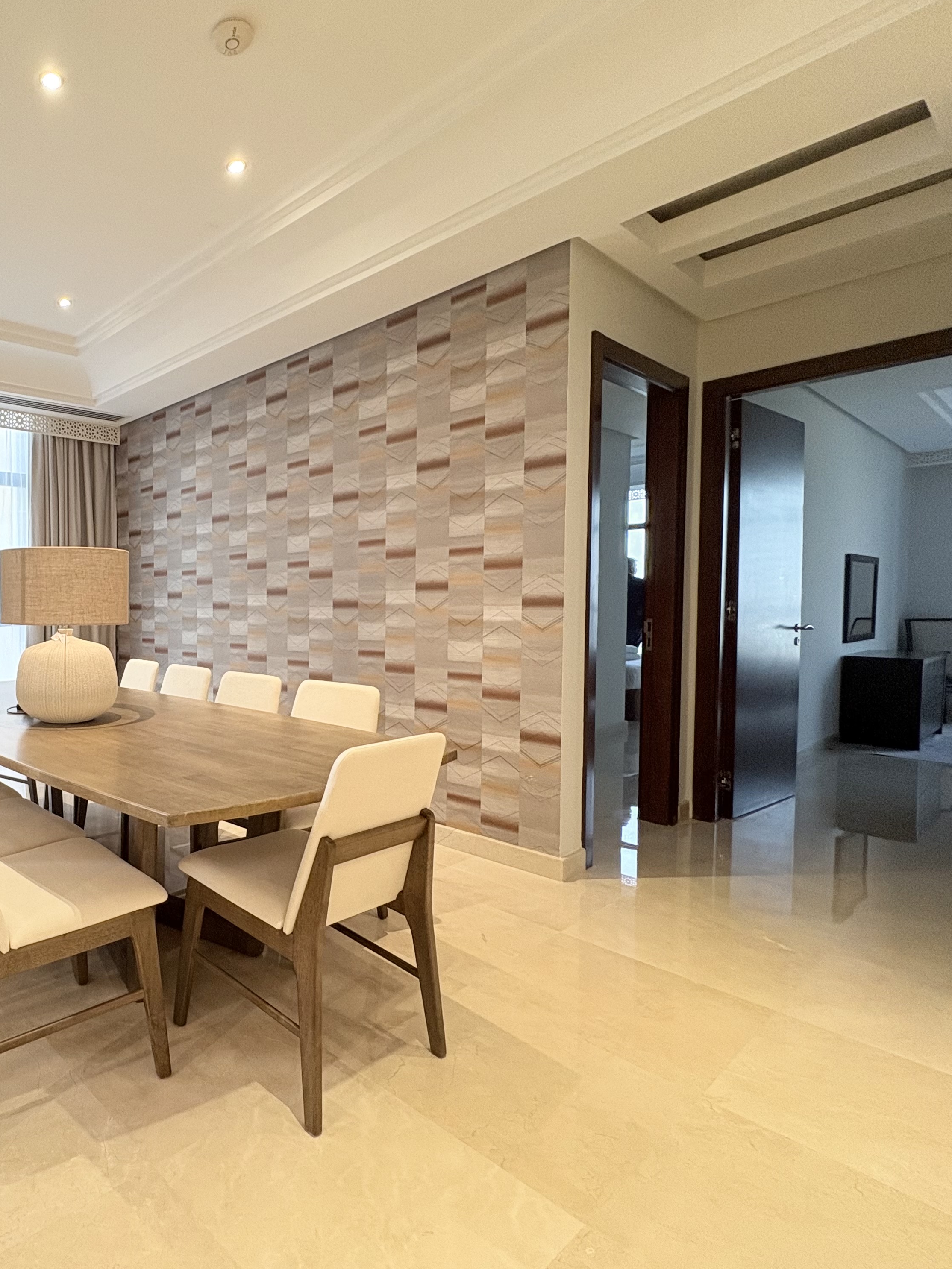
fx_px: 697
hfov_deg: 61.4
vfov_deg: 84.7
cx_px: 156
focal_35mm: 19
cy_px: 637
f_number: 2.2
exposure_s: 1/100
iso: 200
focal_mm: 2.22
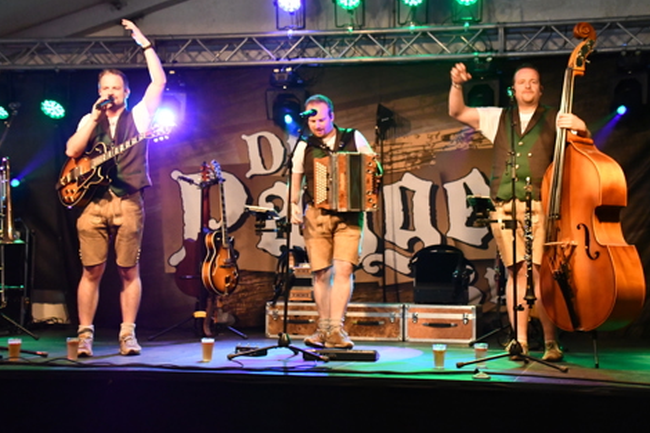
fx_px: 1119
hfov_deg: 32.4
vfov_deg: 21.9
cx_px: 361
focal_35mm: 62
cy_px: 185
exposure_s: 1/60
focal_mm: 35
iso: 6400
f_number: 4.2
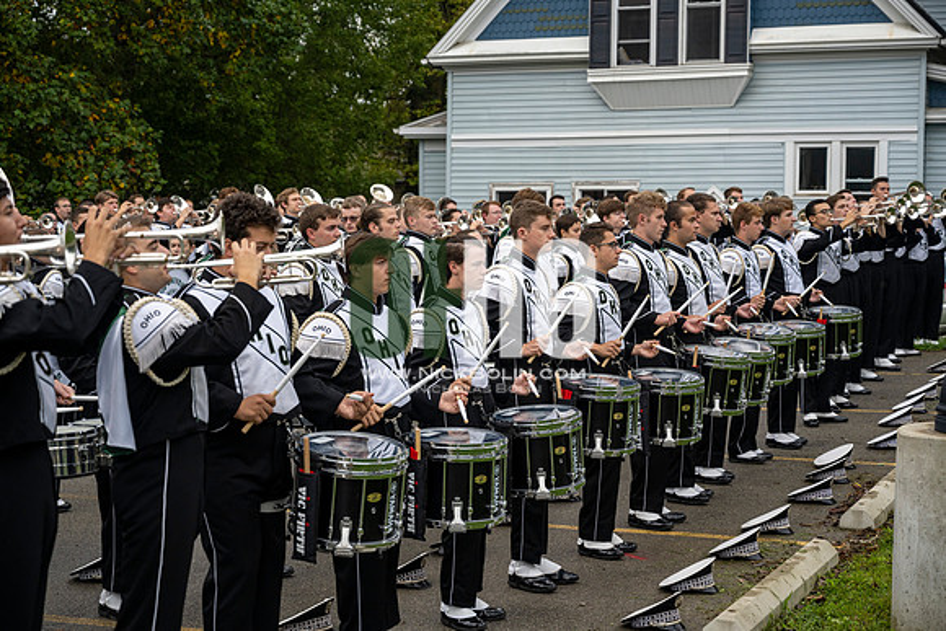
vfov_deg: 22.6
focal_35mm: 60
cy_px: 316
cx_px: 473
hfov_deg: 33.4
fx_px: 1577
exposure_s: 1/800
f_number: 4
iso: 320
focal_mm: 60
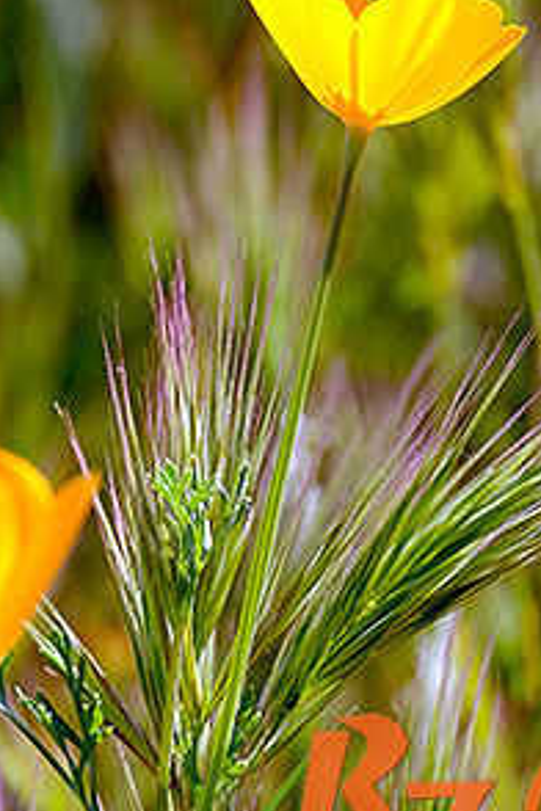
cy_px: 396
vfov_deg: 4.5
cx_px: 196
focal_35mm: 462
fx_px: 10413
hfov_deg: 3.0
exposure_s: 1/160
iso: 200
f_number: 8
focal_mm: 156.1
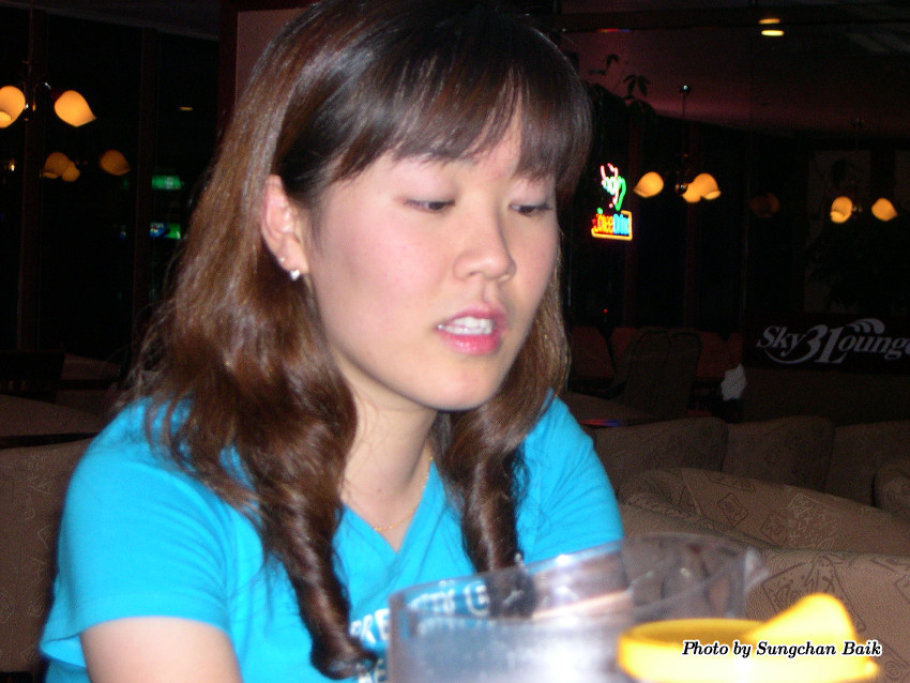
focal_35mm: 97
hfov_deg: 20.2
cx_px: 455
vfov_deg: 15.3
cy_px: 342
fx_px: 2551
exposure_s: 1/60
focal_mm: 20.5
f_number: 4.6
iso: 400
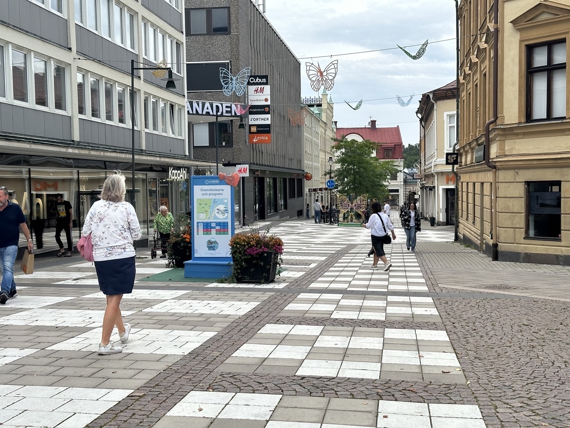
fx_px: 790
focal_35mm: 48
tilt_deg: -1.3
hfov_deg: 39.7
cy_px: 214
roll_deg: +0.3
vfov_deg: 30.3
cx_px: 285
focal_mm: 6.86
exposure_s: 1/1242
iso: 64
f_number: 1.78
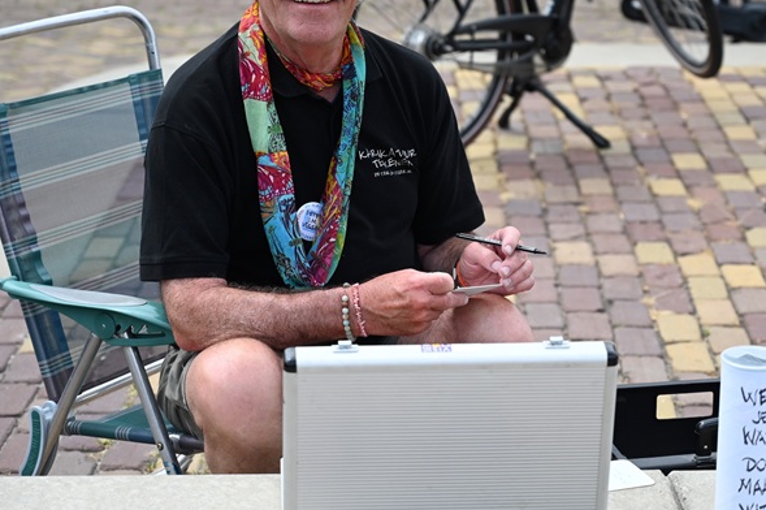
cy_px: 198
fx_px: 2020
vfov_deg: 14.4
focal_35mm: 95
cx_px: 454
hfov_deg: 21.4
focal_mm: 70
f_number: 4
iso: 500
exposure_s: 1/3200
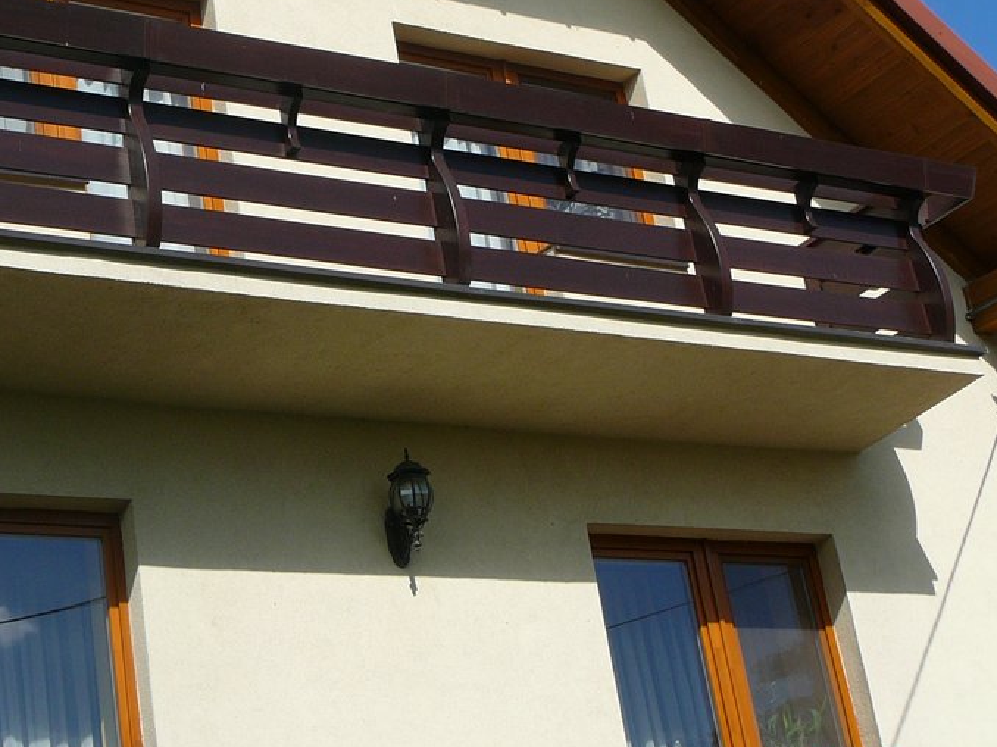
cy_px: 222
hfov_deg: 27.2
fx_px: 2044
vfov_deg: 20.6
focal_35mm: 71
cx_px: 318
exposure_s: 1/400
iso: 80
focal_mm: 7
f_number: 5.6
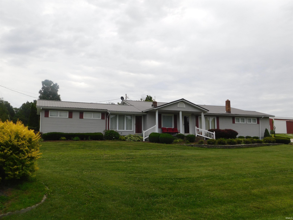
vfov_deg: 46.8
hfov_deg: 60.0
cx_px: 146
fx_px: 254
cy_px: 110
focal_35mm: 30
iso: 125
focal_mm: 5.3
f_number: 3.2
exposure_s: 1/800
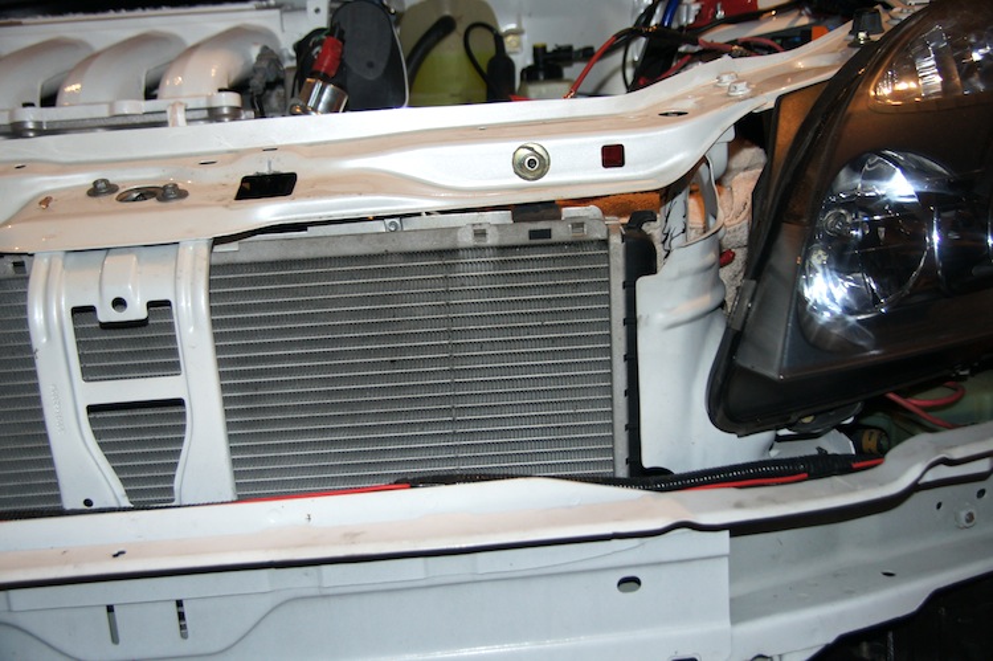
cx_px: 496
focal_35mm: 39
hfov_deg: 49.6
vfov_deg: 34.2
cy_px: 330
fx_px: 1075
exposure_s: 1/60
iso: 400
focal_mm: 26
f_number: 4
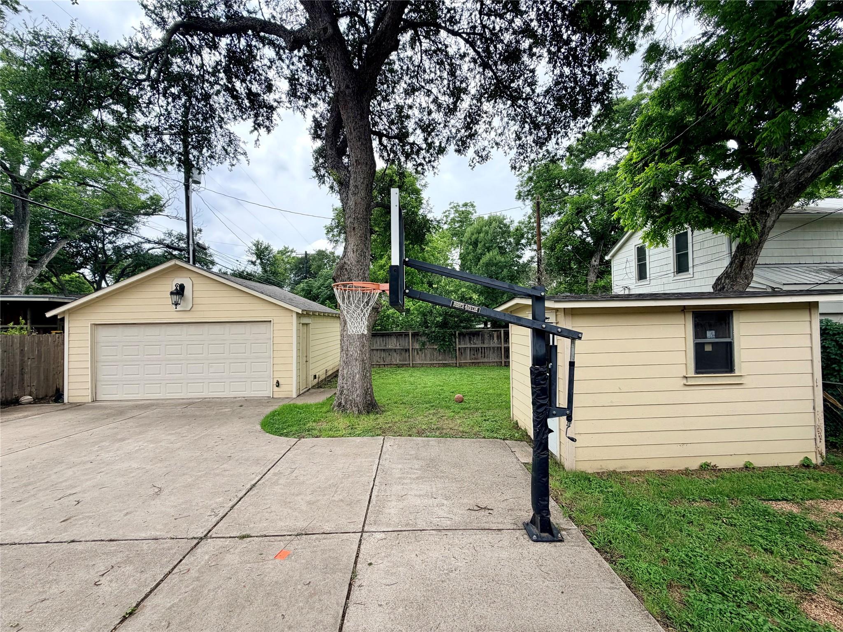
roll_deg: +1.1
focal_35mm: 14
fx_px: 341
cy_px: 316
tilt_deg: +0.2
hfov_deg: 102.1
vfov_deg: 85.7
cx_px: 422
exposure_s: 1/770
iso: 40
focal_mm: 2.22
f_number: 2.2
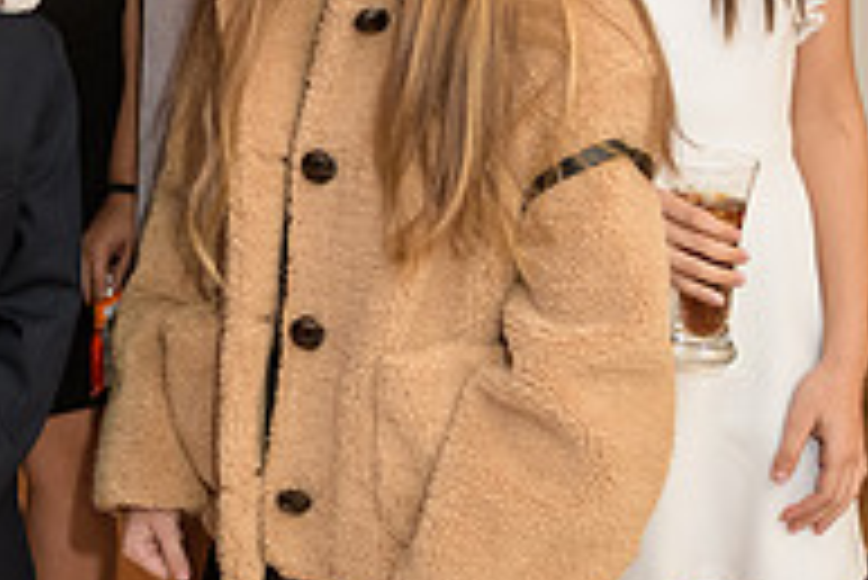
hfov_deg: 22.1
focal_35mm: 87
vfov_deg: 15.4
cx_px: -85
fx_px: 2099
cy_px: -34
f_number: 3.2
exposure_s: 1/125
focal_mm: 29
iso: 1250
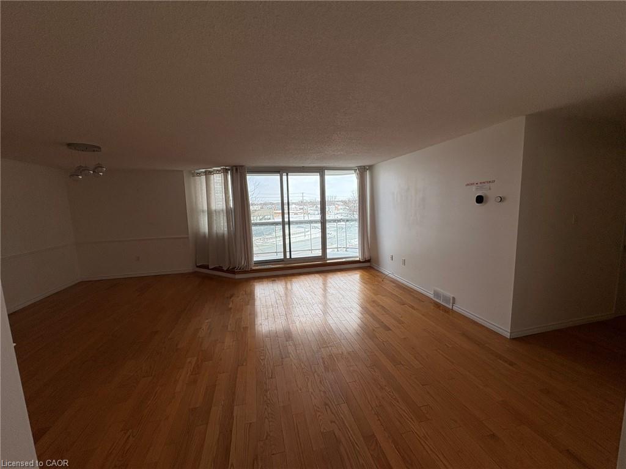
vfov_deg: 85.7
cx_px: 313
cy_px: 234
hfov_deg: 102.1
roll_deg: +2.4
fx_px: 253
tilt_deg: -6.5
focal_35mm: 14
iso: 50
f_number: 2.2
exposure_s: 1/453
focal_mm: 2.22
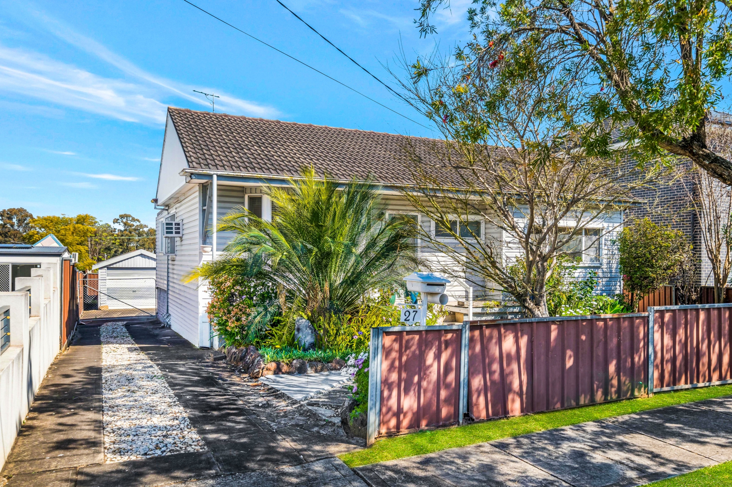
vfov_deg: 53.1
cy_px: 244
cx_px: 366
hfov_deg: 73.8
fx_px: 488
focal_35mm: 24
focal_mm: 24
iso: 800
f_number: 11
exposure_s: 1/160
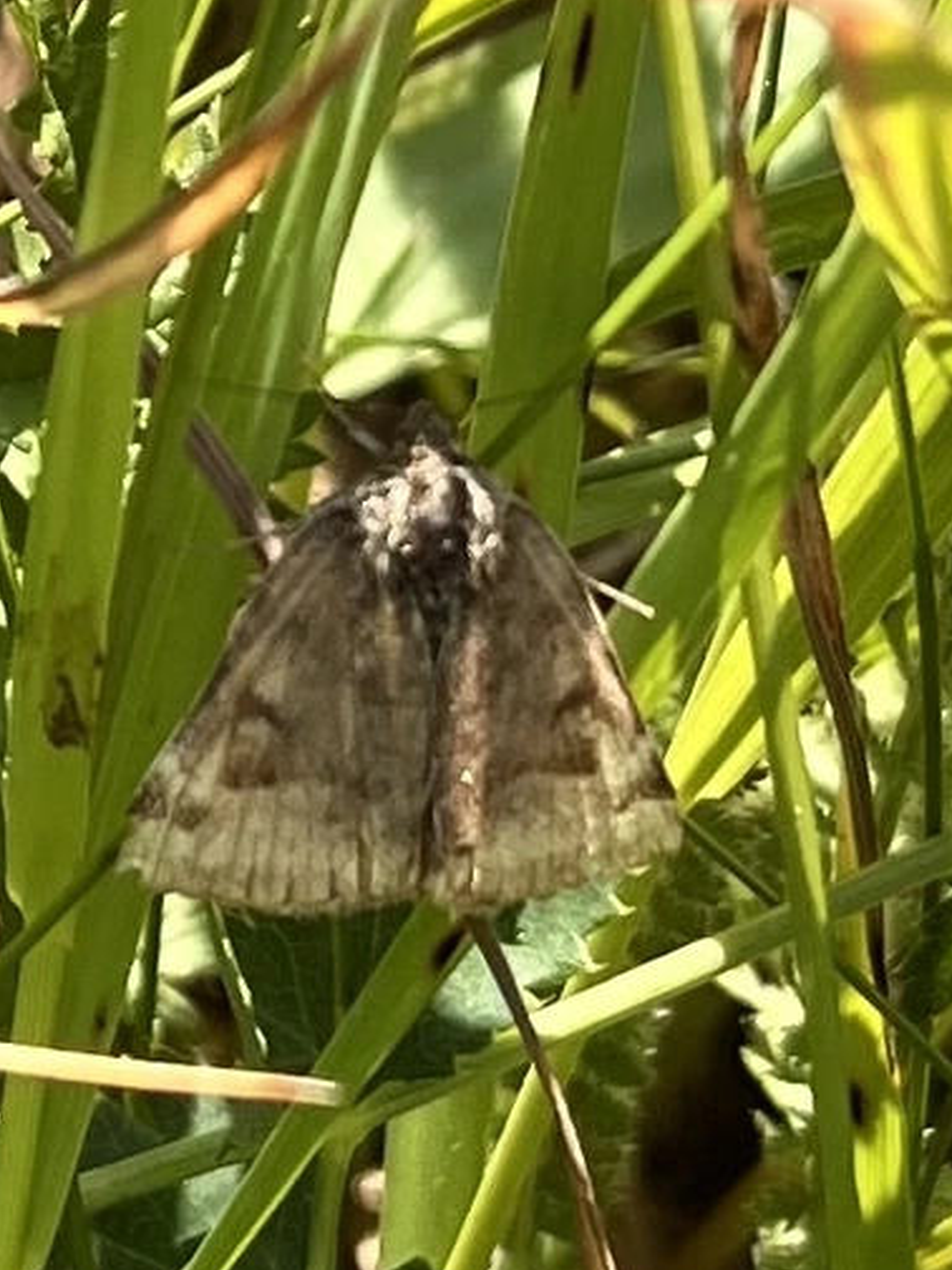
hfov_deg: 42.9
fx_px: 1210
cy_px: 680
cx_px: 436
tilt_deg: -47.6
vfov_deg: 55.3
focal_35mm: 33
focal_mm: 5.1
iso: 50
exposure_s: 1/1117
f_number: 1.6
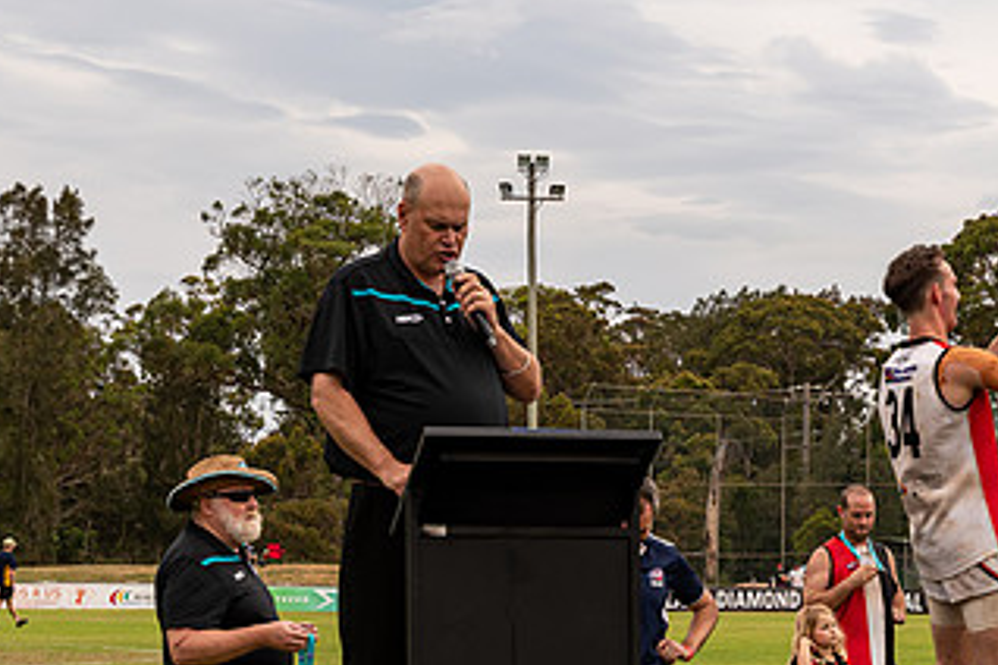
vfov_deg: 14.6
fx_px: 2578
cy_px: 503
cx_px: 888
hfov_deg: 21.4
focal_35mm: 93
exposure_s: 1/320
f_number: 6.3
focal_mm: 34
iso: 400
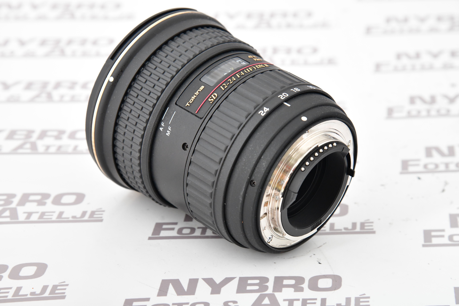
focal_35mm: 120
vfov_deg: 11.4
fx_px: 1530
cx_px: 230
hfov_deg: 17.1
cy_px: 153
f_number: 11
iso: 2500
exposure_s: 1/200
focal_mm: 120
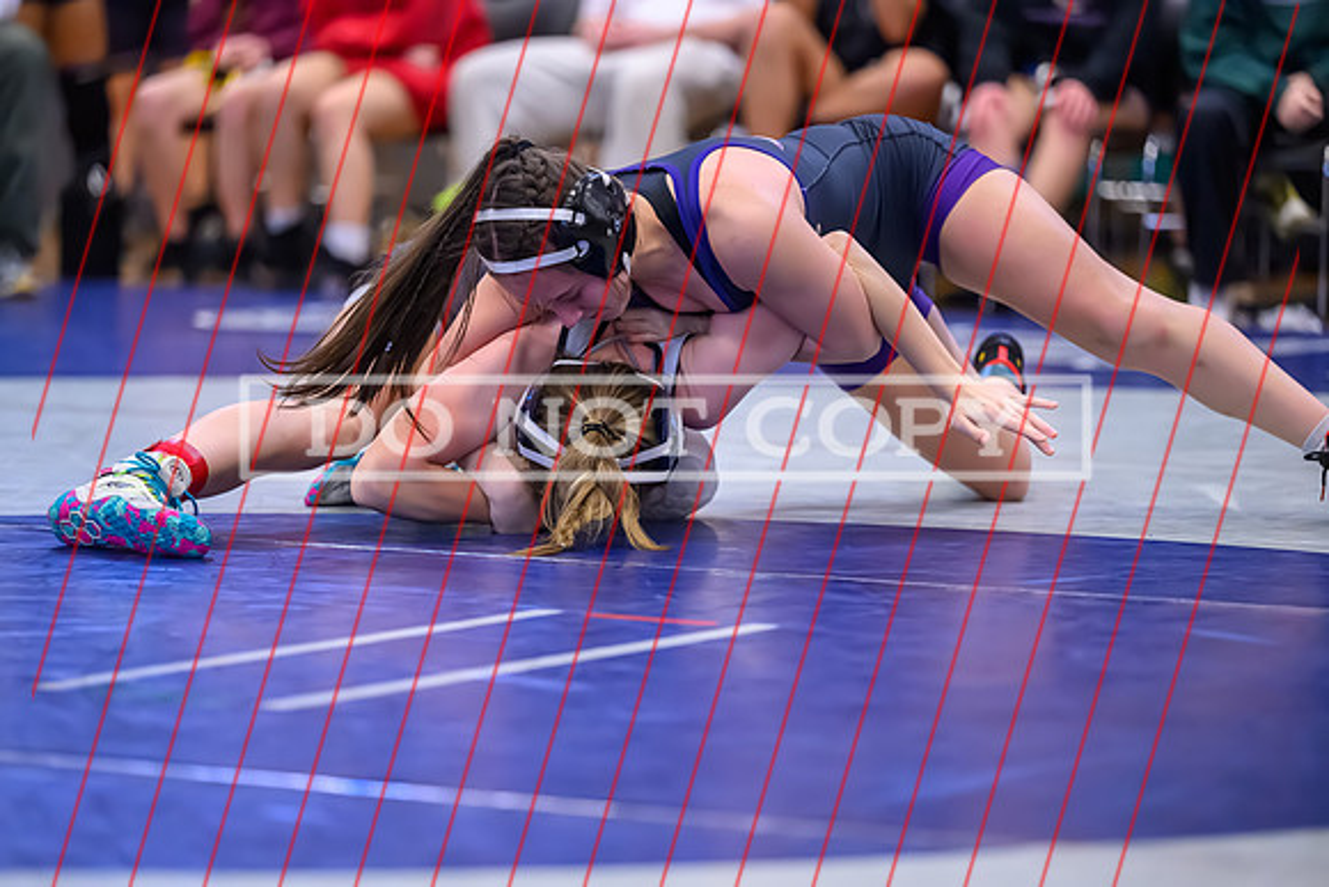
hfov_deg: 13.7
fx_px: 5539
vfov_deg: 9.2
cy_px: 444
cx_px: 664
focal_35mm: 150
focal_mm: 150
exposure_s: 1/640
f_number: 2.8
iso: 10000
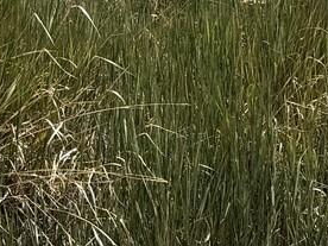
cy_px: -105
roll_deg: +0.8
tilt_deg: +5.3
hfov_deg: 13.2
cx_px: -208
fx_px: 1317
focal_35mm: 139
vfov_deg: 10.4
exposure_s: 1/4950
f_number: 1.78
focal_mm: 6.76
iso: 80
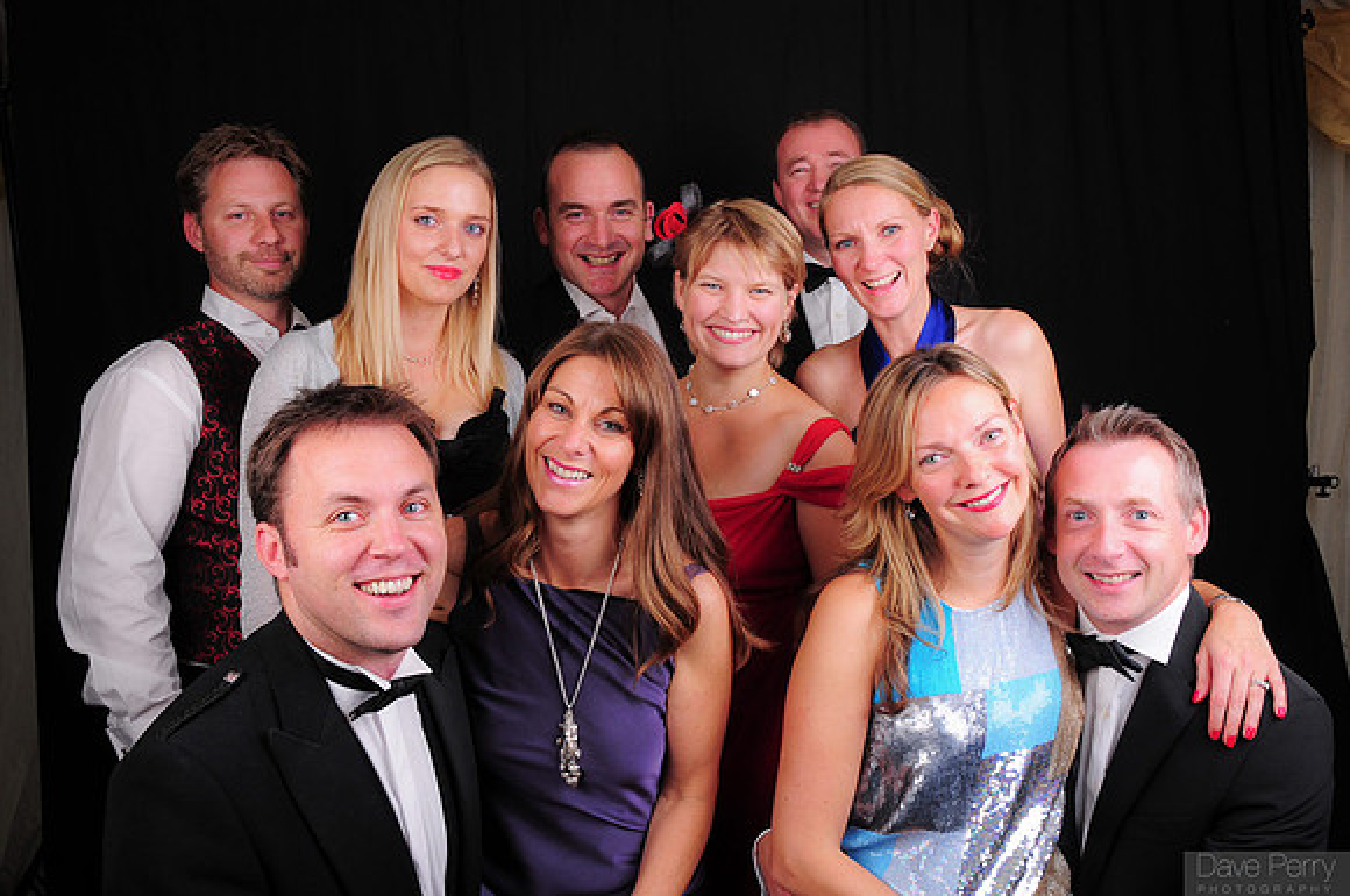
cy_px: 448
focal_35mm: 33
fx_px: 1236
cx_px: 675
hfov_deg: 57.3
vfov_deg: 39.9
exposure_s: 1/125
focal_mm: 22
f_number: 8
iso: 200
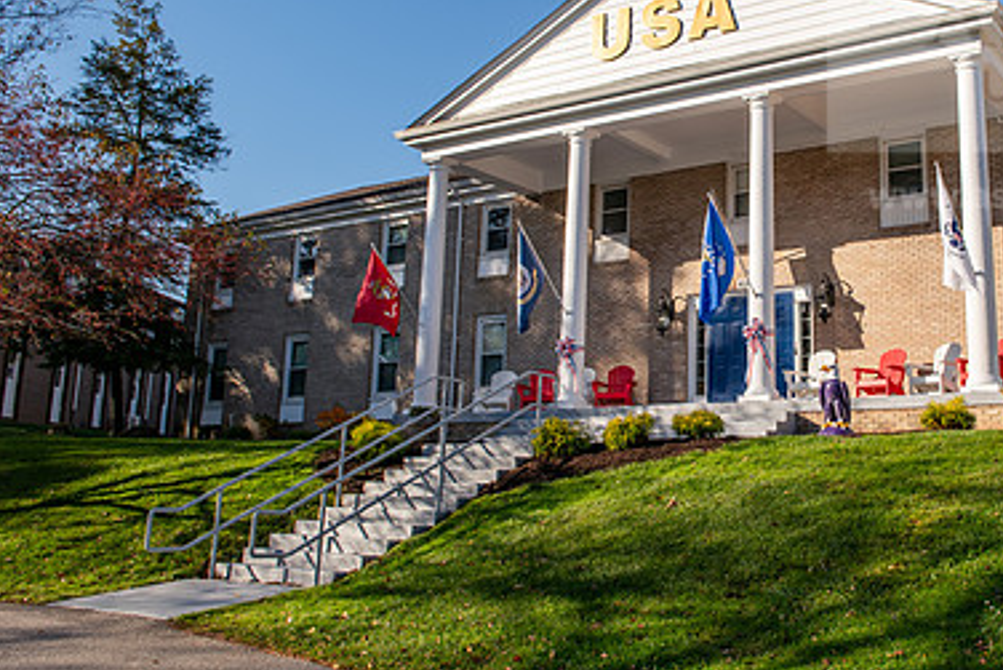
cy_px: 252
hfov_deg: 49.9
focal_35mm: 37
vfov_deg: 35.8
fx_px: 1031
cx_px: 747
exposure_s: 1/500
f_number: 5
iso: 64
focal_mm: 24
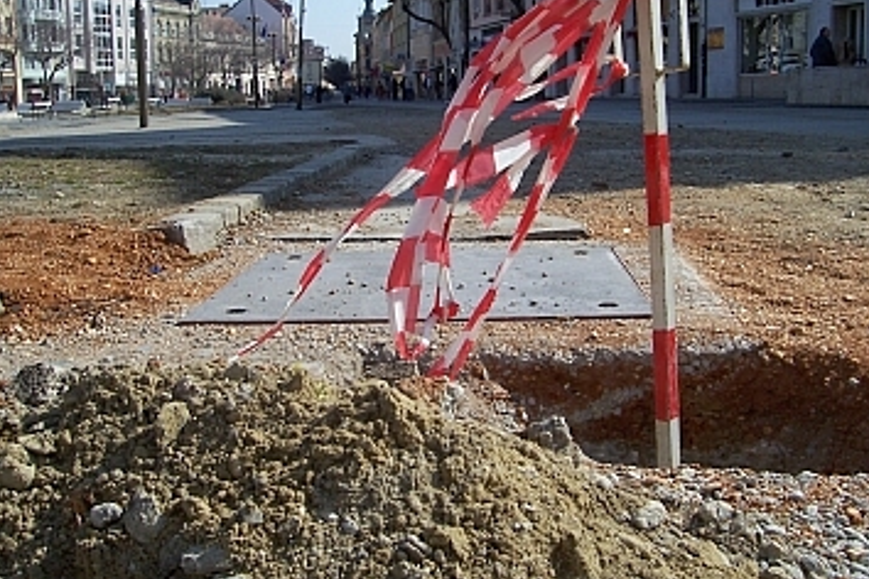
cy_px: 233
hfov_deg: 48.4
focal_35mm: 40
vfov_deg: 33.3
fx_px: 965
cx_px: 469
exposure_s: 1/500
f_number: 5.6
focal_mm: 5.6
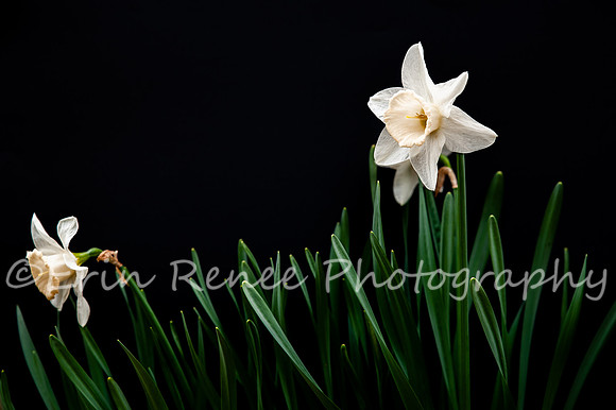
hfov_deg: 26.0
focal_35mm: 78
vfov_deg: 17.5
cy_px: 181
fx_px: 1335
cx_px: 308
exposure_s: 1/200
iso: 400
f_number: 6.3
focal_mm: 70
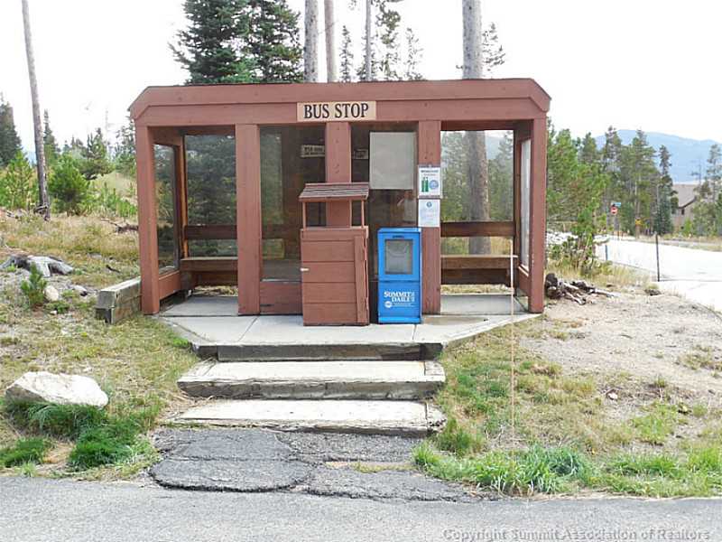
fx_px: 813
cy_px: 271
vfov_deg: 36.8
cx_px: 361
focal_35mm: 39
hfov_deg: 47.9
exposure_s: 1/125
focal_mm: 7
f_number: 3.8
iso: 125
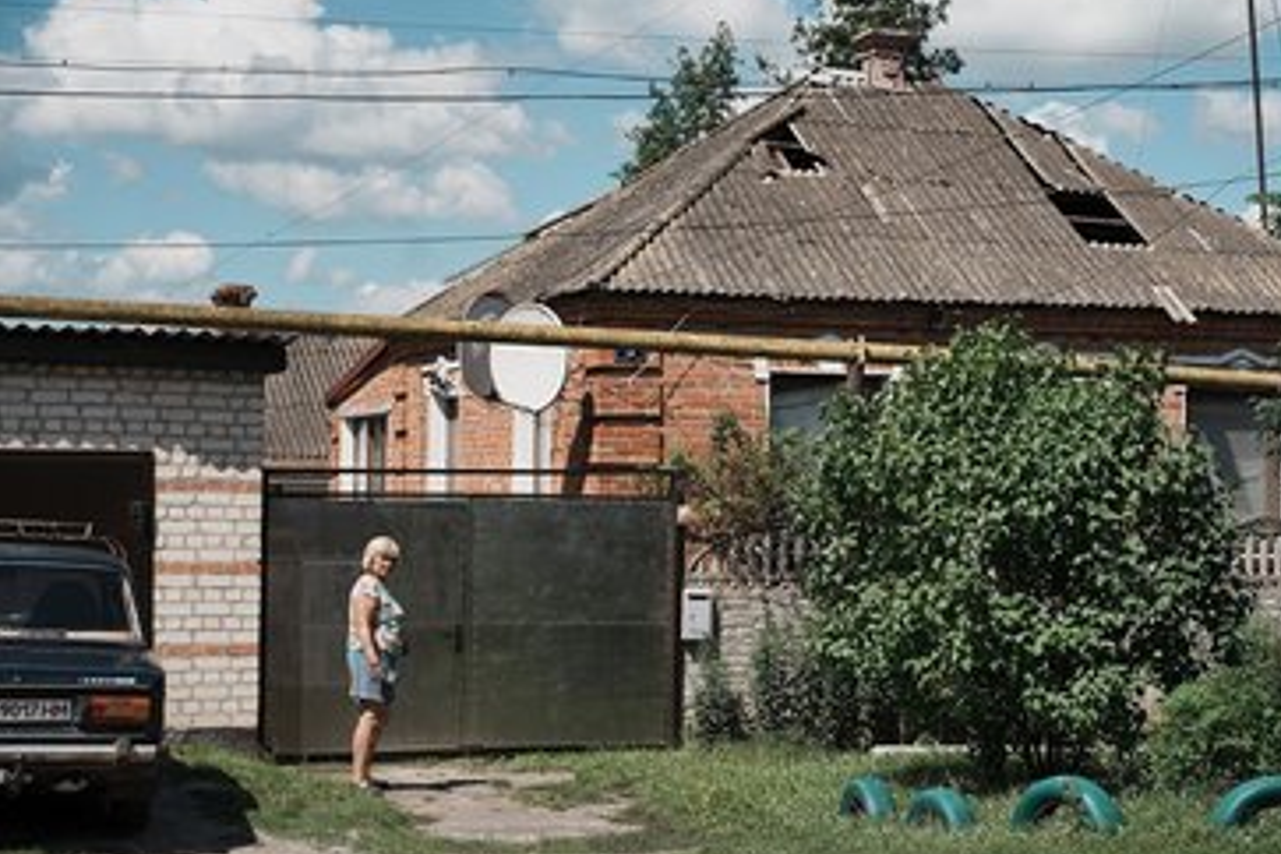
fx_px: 2704
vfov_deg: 17.9
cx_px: 699
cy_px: 446
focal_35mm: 76
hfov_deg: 26.6
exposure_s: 1/2000
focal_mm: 69
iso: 100
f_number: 5
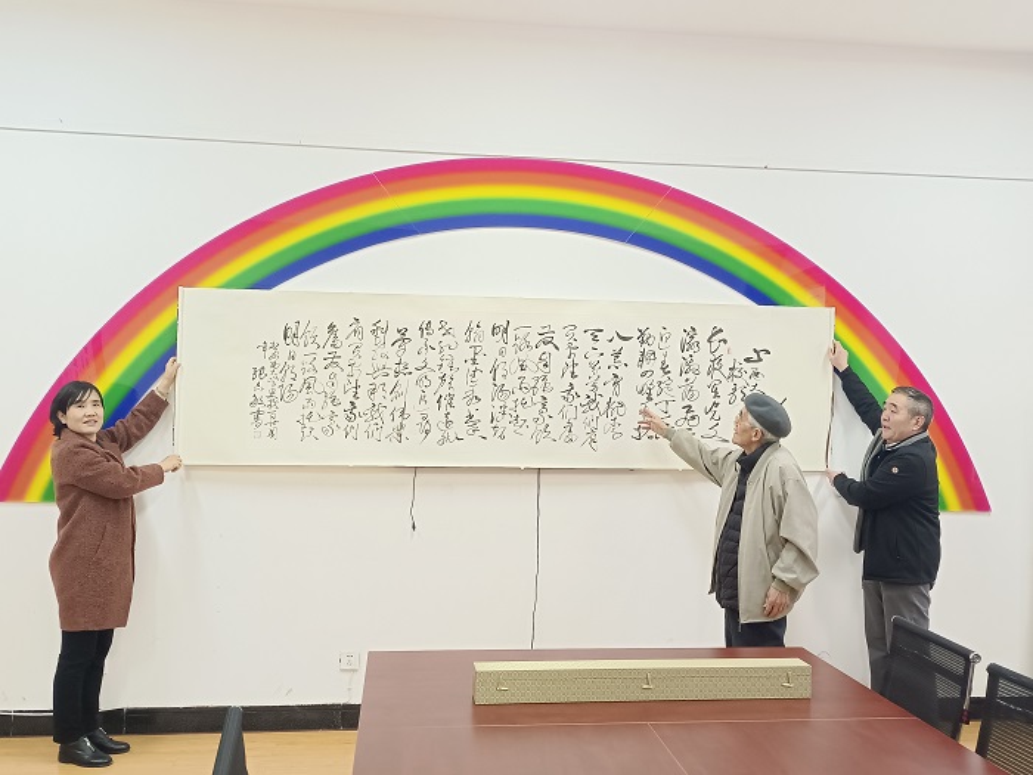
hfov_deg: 58.4
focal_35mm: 31
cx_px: 516
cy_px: 388
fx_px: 925
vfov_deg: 45.4
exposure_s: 1/50
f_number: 1.79
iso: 1042
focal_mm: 4.71
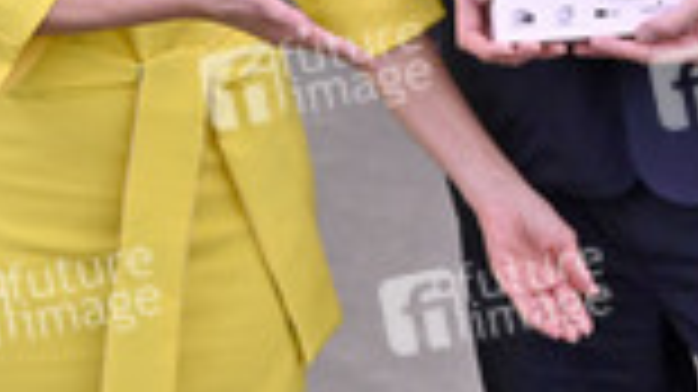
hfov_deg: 1.3
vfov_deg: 0.7
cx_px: 376
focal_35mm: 1701
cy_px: -261
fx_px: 31466
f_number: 6.3
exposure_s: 1/500
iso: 6400
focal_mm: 560
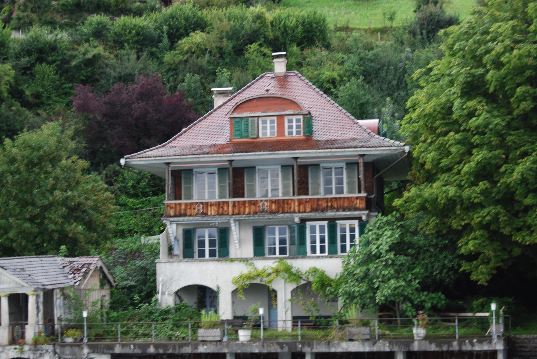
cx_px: 268
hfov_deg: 29.8
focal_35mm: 68
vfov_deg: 20.2
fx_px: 1008
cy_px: 180
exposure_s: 1/80
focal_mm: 45
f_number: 5.3
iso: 200
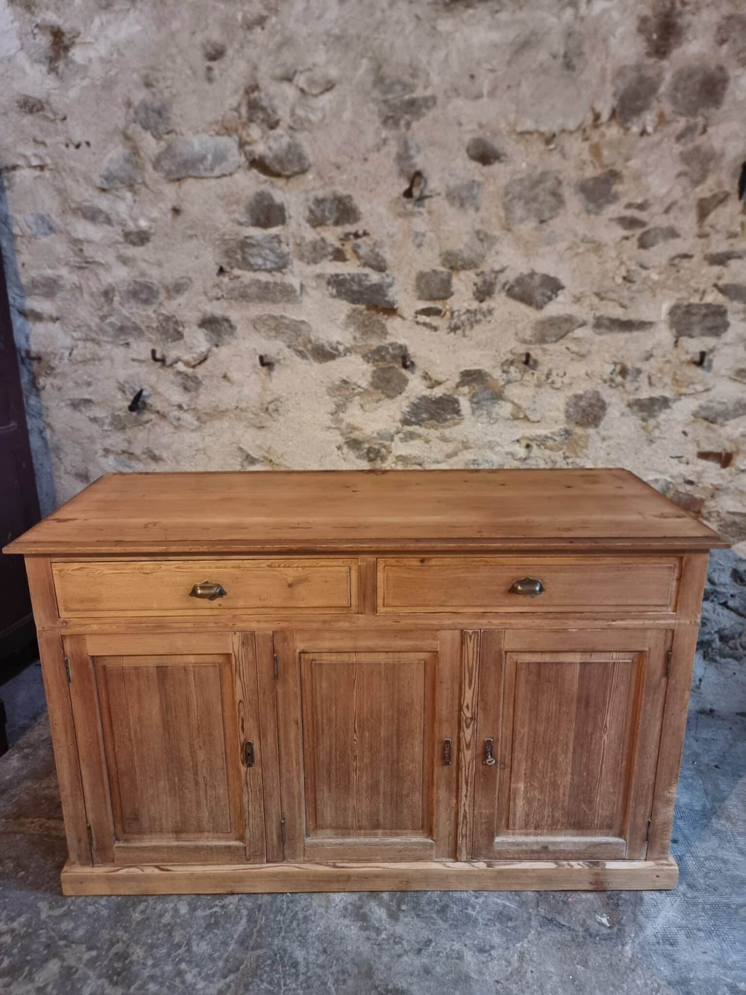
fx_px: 690
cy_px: 498
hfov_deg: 56.8
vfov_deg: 71.6
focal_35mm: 24
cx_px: 373
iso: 640
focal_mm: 6.7
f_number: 1.8
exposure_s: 1/50
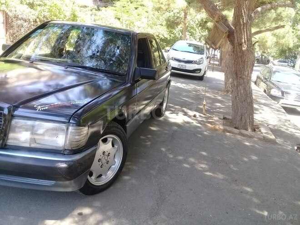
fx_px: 269
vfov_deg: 45.4
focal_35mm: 31
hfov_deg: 58.4
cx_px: 150
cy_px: 112
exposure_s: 1/120
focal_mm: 3.3
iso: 80
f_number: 2.2
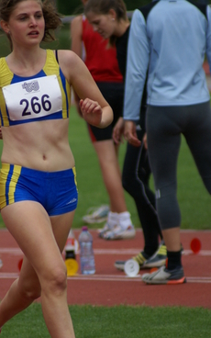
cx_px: 74
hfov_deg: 2.0
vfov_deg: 3.1
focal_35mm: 673
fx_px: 6192
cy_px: 169
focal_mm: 300
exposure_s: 1/500
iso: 200
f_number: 5.6
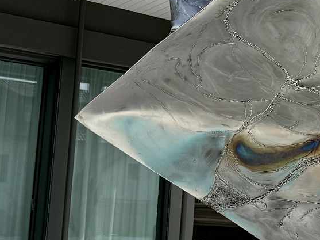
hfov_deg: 25.4
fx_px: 637
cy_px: 98
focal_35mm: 69
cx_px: 381
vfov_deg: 21.3
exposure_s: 1/8130
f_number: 1.8
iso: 80
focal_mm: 6.8
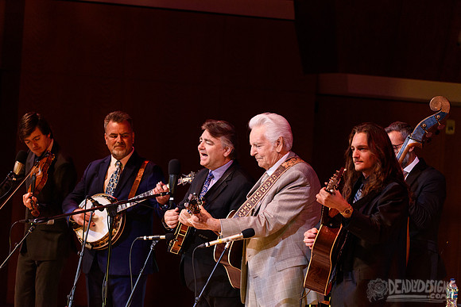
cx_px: 230
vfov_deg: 9.2
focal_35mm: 150
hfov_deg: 13.7
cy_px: 154
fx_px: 1921
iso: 2500
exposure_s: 1/400
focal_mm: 150
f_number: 5
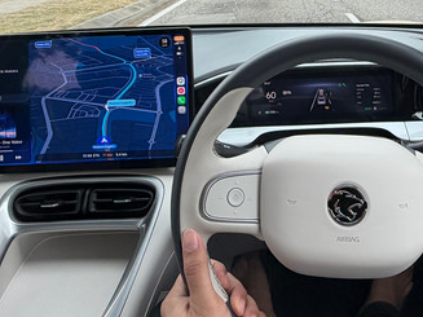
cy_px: 32
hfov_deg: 50.4
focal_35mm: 36
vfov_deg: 37.1
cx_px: 282
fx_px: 440
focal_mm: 2.22
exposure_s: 1/212
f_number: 2.2
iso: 40
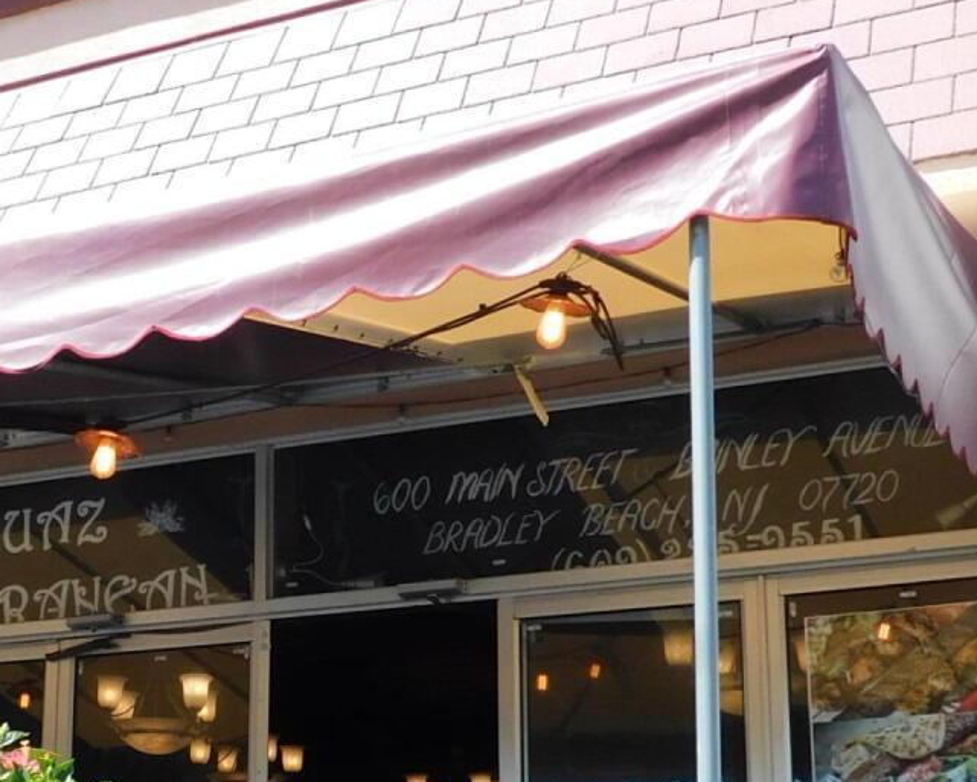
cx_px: 155
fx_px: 2024
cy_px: 630
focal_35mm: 70
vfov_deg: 21.6
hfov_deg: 26.5
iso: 125
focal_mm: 4
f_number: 3
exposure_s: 1/640
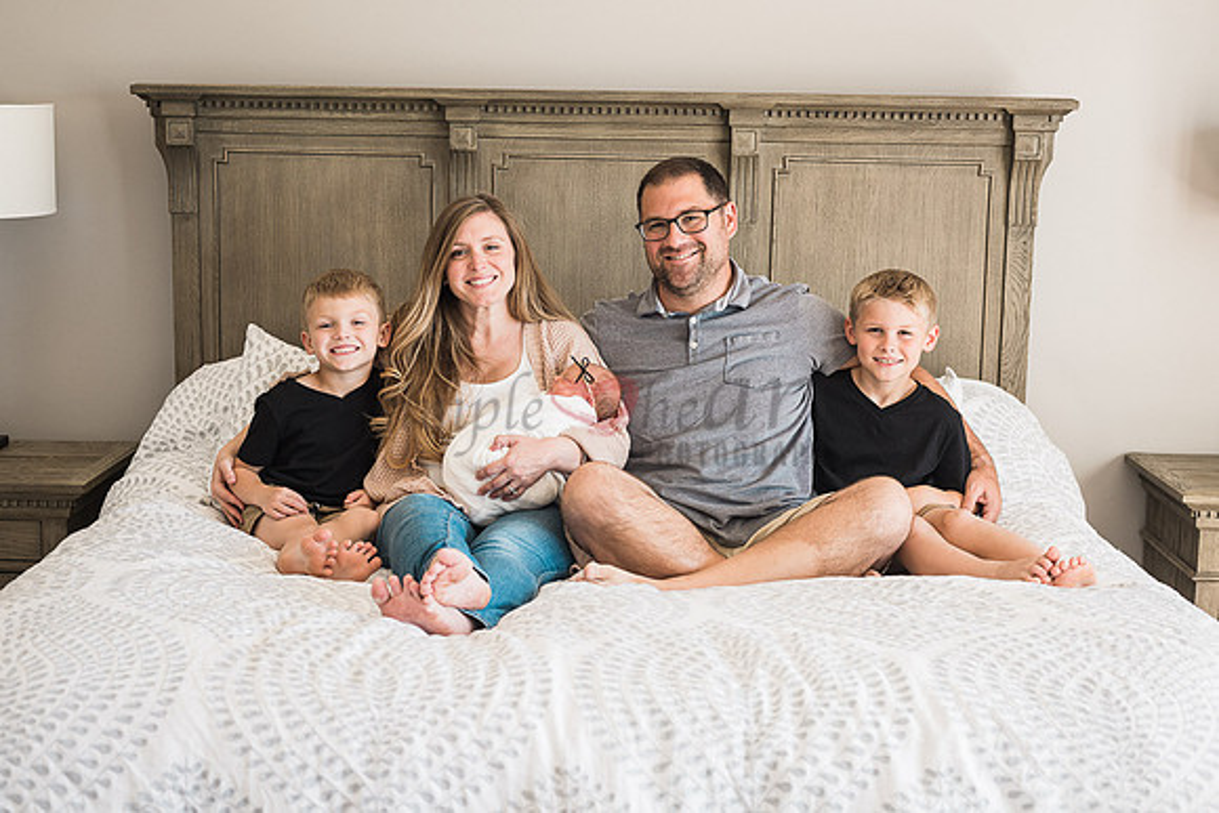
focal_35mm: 50
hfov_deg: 39.6
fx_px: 1693
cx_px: 610
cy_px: 406
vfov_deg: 27.0
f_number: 5
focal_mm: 50
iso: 640
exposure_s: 1/125
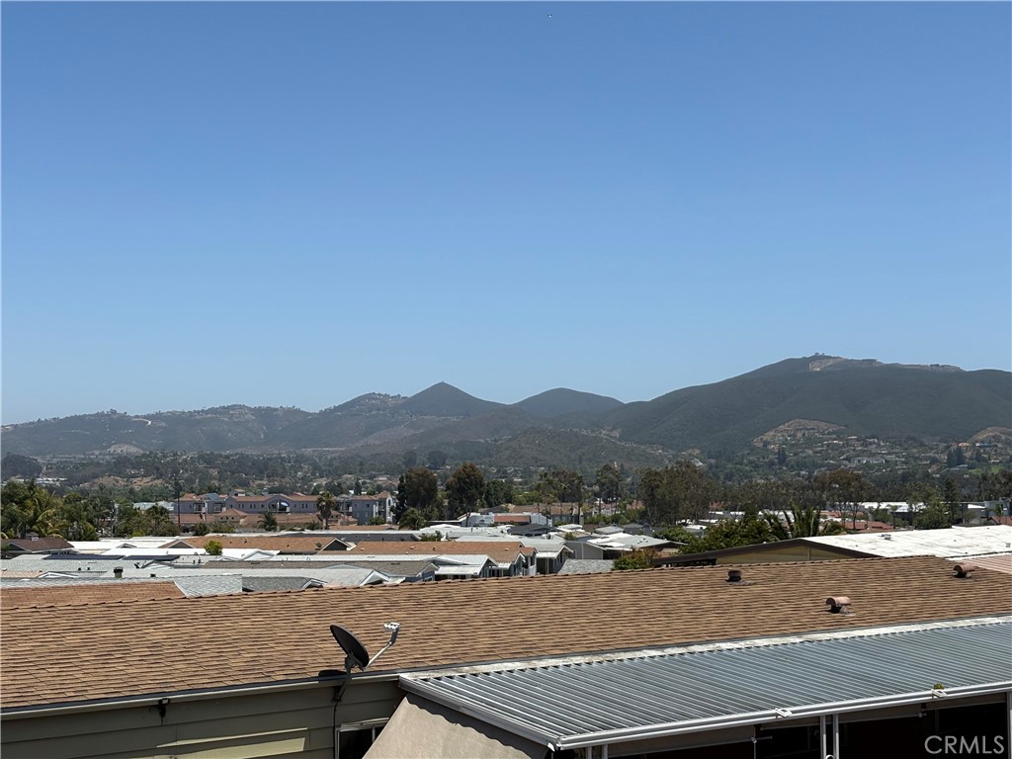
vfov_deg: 28.0
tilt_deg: +3.3
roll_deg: +0.4
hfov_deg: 36.8
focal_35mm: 52
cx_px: 506
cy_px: 380
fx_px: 1520
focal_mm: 5.96
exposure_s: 1/4630
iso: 32
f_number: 1.6
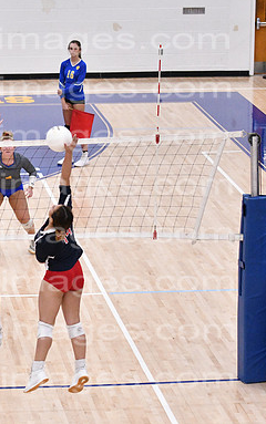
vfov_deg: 12.9
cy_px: 211
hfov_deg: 8.1
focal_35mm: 162
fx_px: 1876
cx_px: -17
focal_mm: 70
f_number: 3.2
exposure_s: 1/1000
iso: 6400
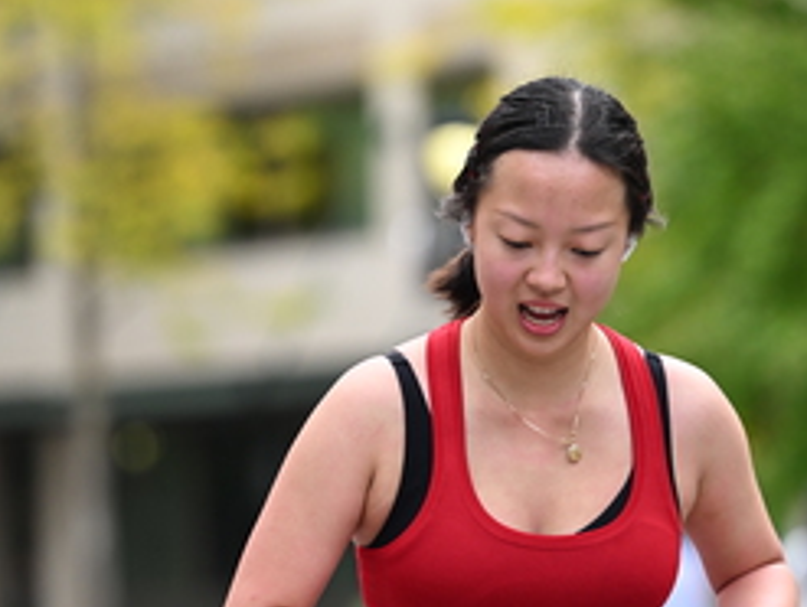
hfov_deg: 6.4
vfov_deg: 4.8
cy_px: 467
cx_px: 479
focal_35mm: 310
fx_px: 7238
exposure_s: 1/2500
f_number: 2.8
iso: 640
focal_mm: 145
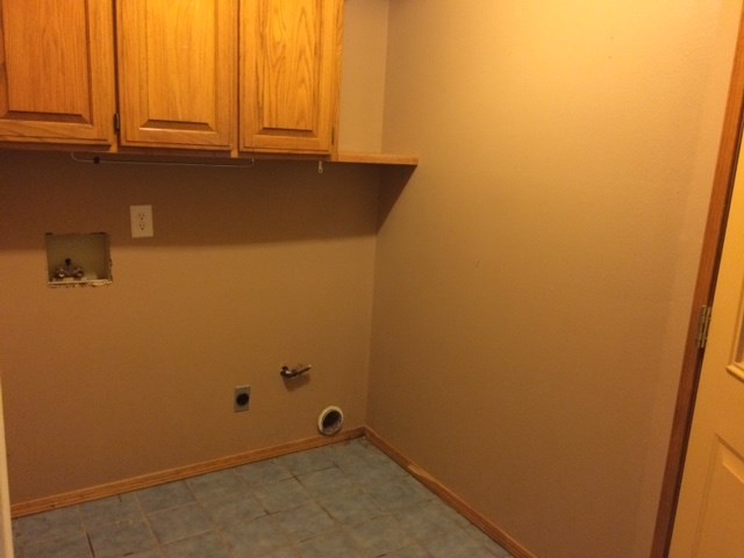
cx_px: 372
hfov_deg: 61.7
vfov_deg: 48.2
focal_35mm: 29
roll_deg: -2.9
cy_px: 279
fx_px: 623
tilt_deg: -12.7
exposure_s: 1/30
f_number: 2.2
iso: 320
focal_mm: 4.15
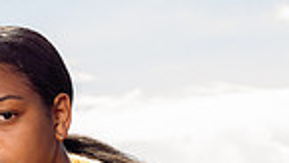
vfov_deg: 7.1
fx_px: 1243
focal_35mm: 162
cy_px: 400
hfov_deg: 13.1
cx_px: 16
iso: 80
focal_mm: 50
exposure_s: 1/250
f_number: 7.1
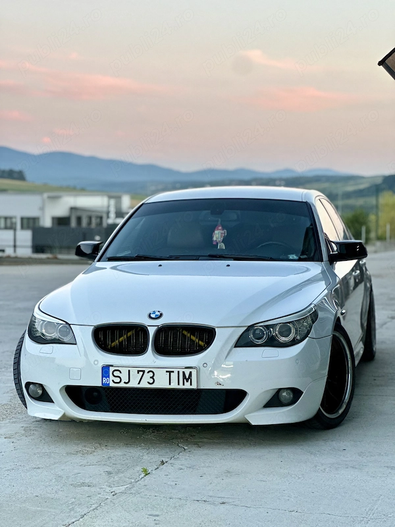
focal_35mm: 77
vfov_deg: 25.3
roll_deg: -0.7
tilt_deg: -2.3
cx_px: 198
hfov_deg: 19.1
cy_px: 264
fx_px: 1172
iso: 250
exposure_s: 1/33
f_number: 2.8
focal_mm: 9
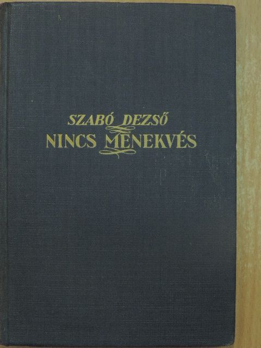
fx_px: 704
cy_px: 174
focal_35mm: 70
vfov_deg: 27.8
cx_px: 130
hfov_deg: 21.0
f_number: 3.9
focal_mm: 12.4
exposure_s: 1/100
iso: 800
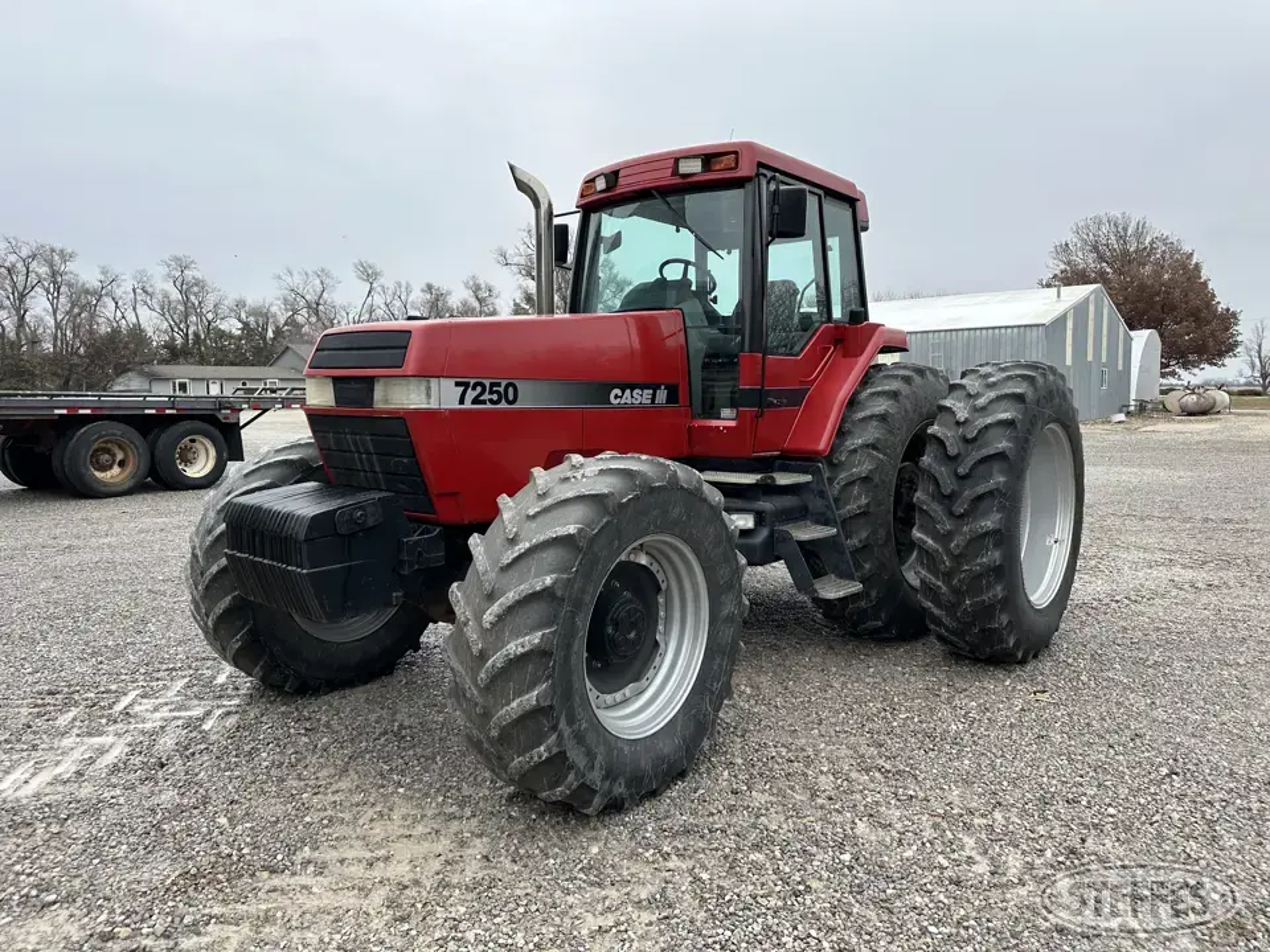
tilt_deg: -4.6
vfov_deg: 56.8
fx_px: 881
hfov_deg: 71.6
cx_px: 635
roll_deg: +0.9
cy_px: 476
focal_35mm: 24
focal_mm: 6.86
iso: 80
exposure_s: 1/709
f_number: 1.78
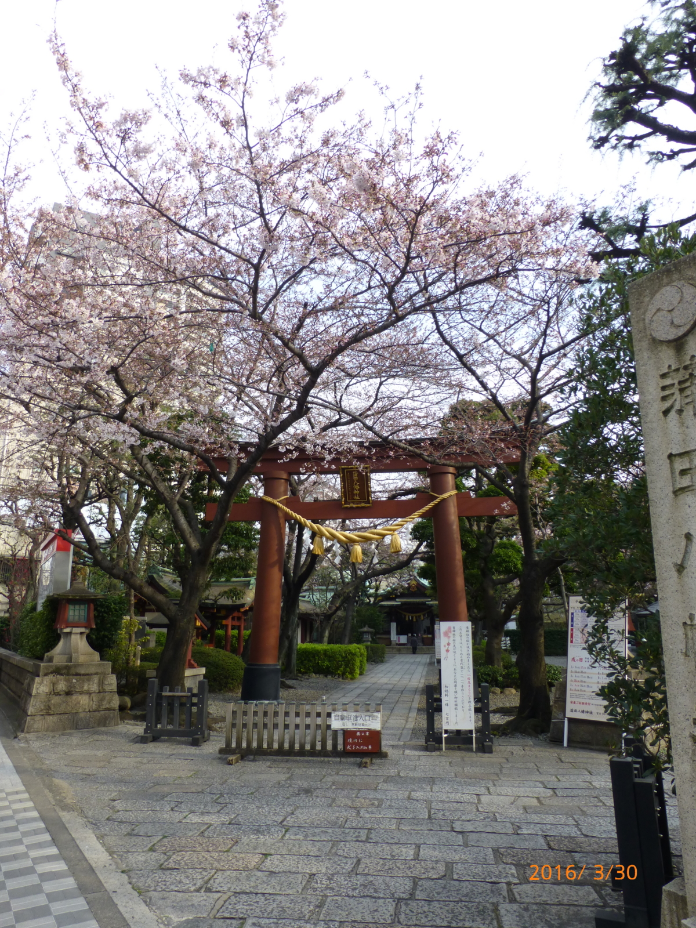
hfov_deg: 56.8
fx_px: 643
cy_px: 464
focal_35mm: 24
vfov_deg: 71.6
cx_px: 348
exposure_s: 1/160
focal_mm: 4.3
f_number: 4
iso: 100
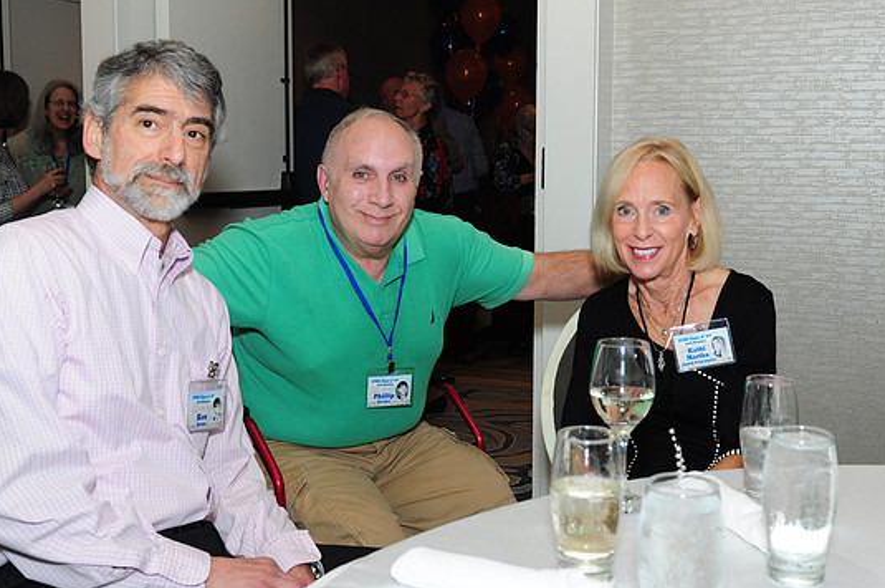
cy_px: 276
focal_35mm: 39
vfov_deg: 34.1
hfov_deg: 49.6
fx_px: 957
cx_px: 471
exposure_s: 1/60
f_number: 5
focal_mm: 24
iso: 500
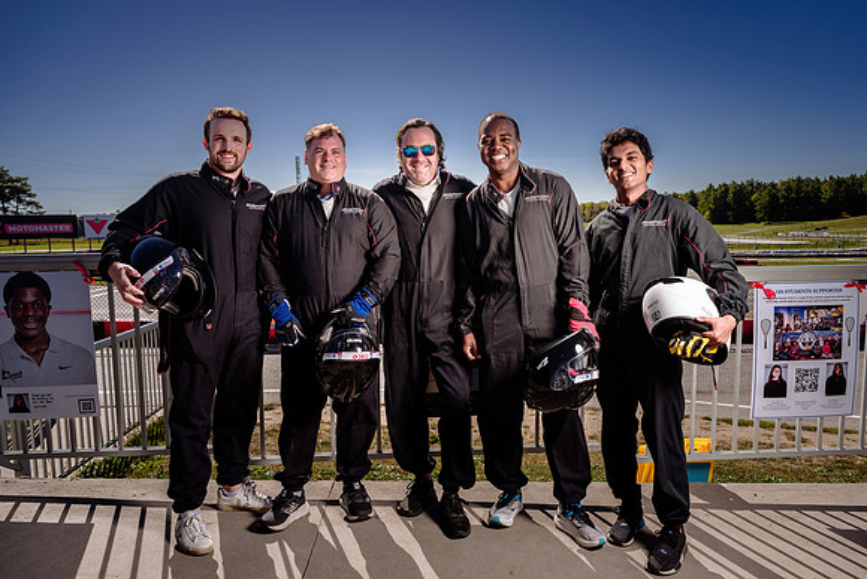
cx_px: 454
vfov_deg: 48.4
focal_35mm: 27
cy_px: 291
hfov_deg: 67.9
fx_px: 643
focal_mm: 25.5
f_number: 7.1
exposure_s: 1/250
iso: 64
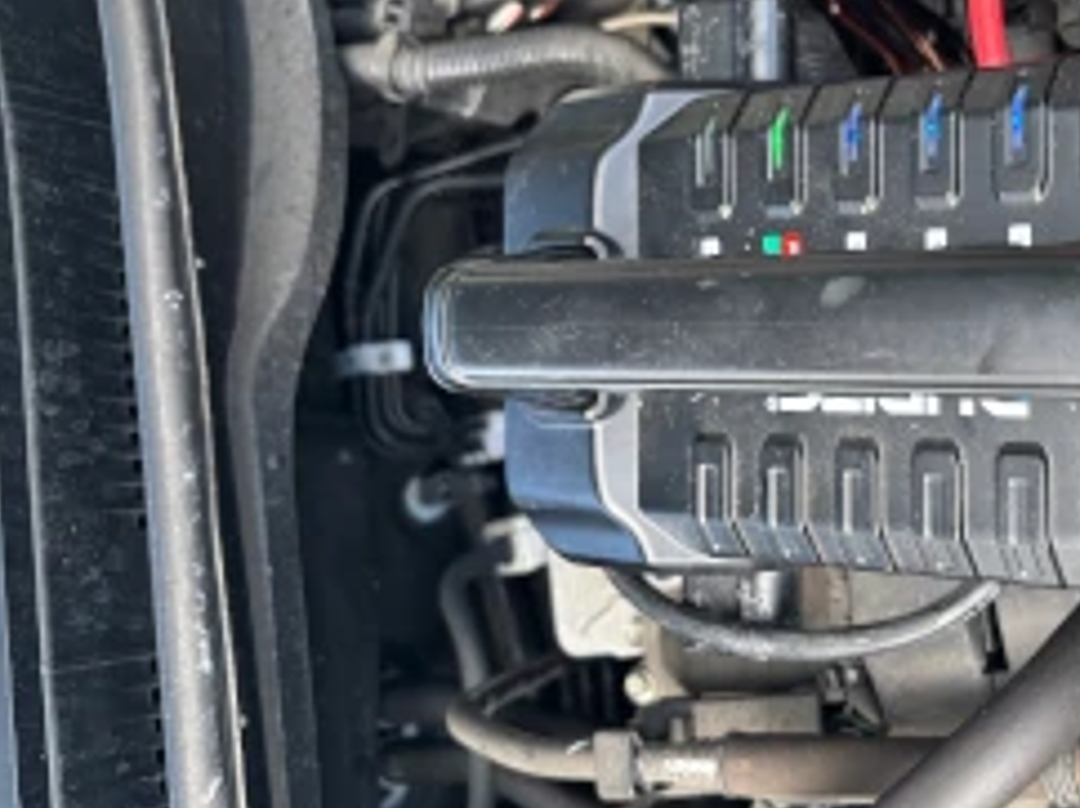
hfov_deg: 42.0
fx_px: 1340
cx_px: 861
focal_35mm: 43
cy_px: 312
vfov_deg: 33.4
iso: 50
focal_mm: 5.96
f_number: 1.6
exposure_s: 1/121
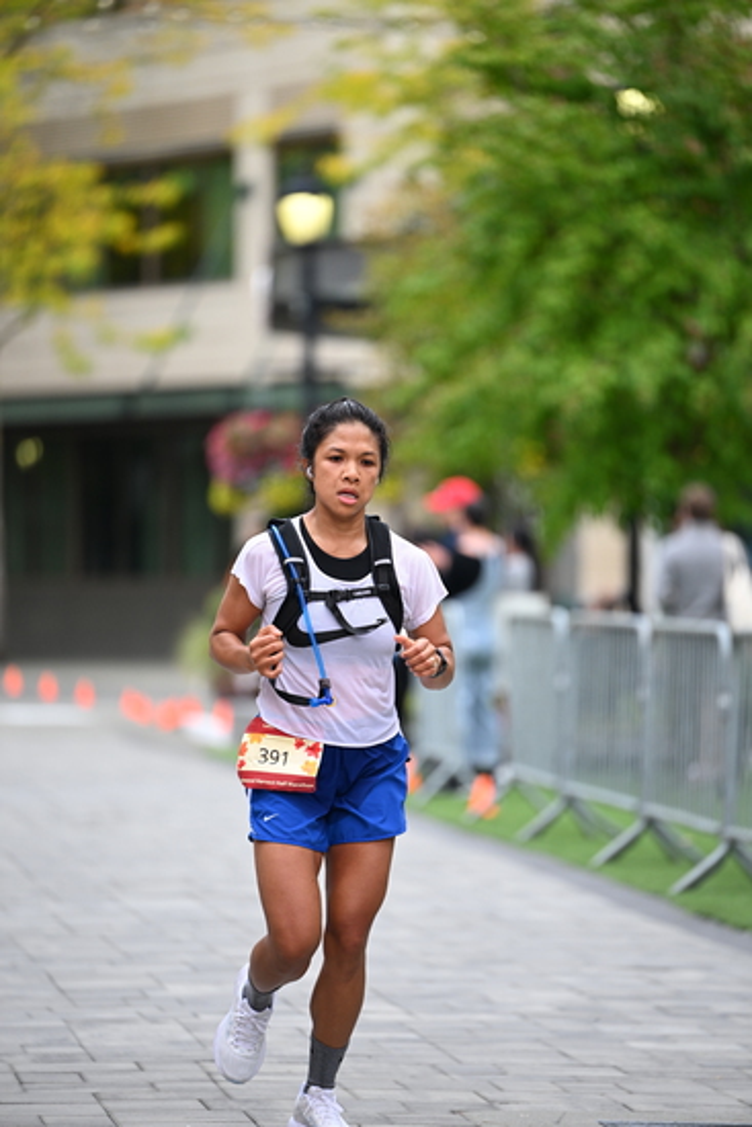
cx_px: 376
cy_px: 564
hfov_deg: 6.9
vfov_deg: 10.3
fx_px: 6262
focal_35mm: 200
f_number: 2.8
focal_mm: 200
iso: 640
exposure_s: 1/1600
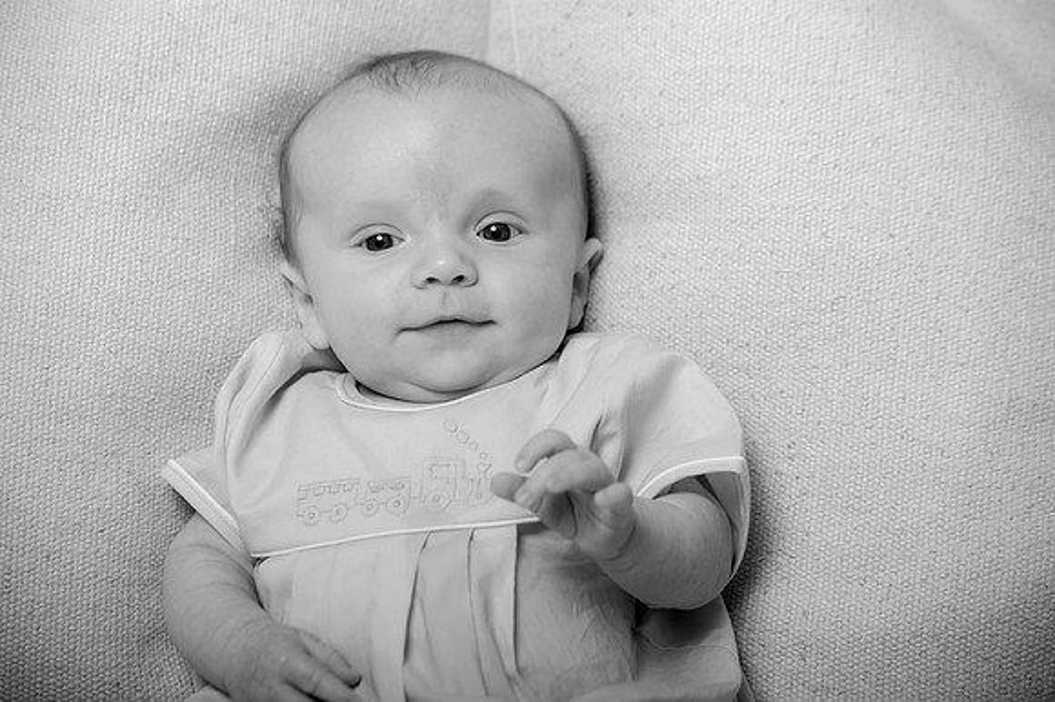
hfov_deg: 11.8
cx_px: 528
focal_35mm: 175
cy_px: 351
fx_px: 5125
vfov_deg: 7.8
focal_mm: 175
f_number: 5.6
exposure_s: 1/200
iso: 250
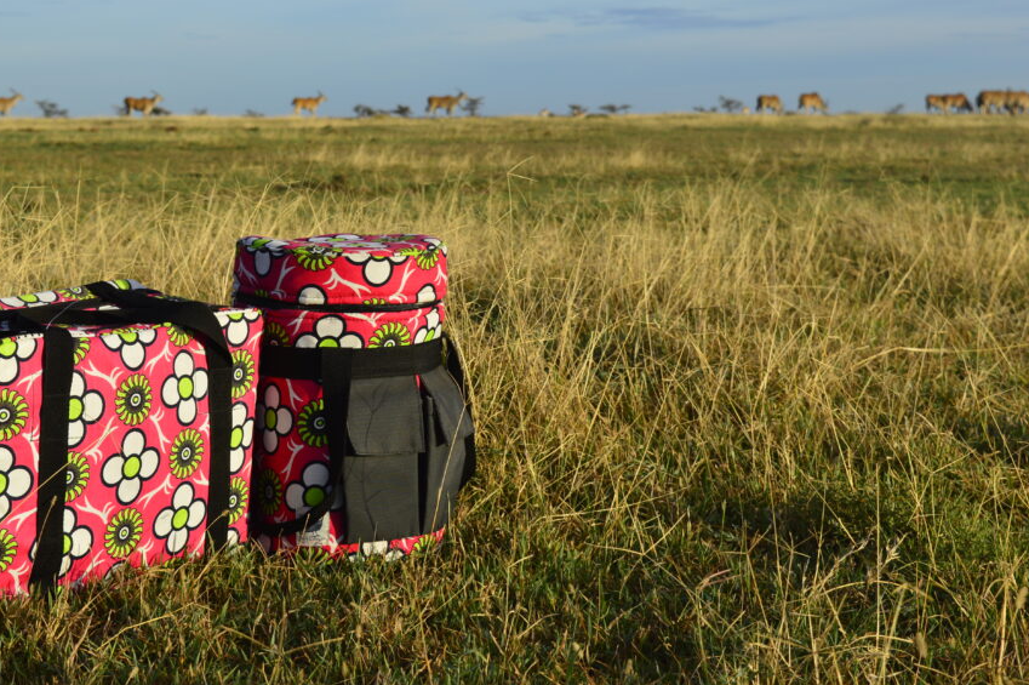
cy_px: 313
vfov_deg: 17.9
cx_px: 410
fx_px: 2171
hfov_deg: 26.6
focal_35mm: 76
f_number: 8
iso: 100
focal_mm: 42
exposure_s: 1/200
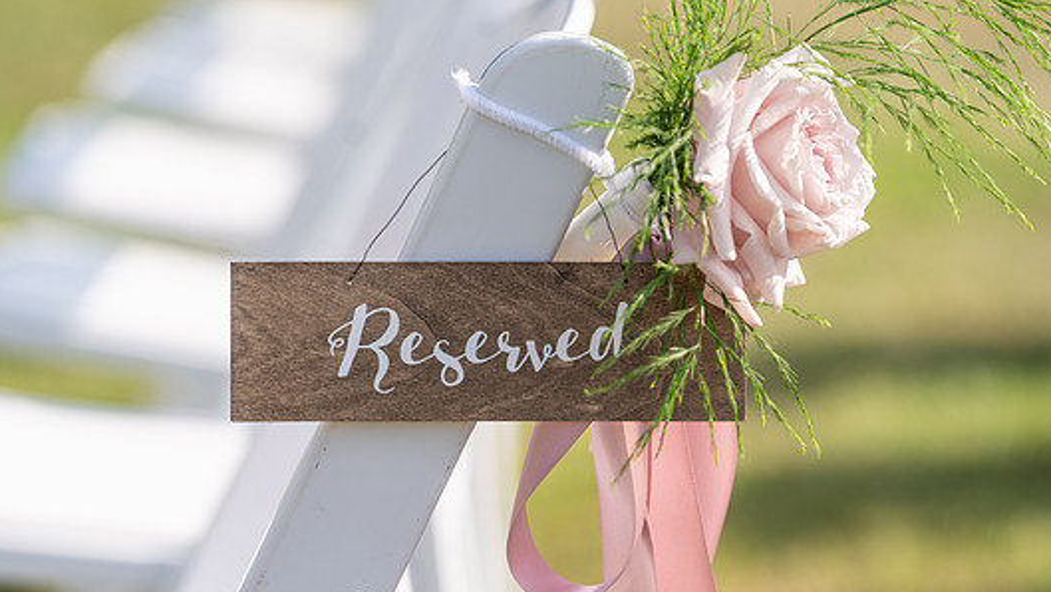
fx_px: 4739
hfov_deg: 12.7
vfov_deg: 7.1
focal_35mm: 170
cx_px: 525
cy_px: 331
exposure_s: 1/800
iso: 100
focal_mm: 148
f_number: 4
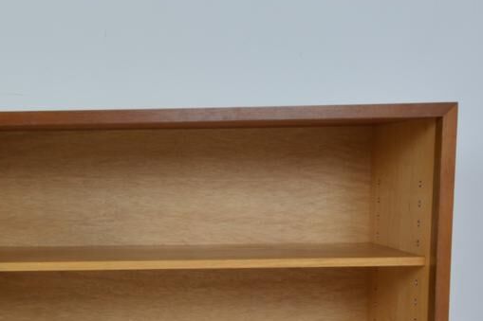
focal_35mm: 92
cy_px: 325
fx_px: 1234
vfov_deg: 14.6
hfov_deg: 21.4
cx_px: 0
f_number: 10
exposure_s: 1/40
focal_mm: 26
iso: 320
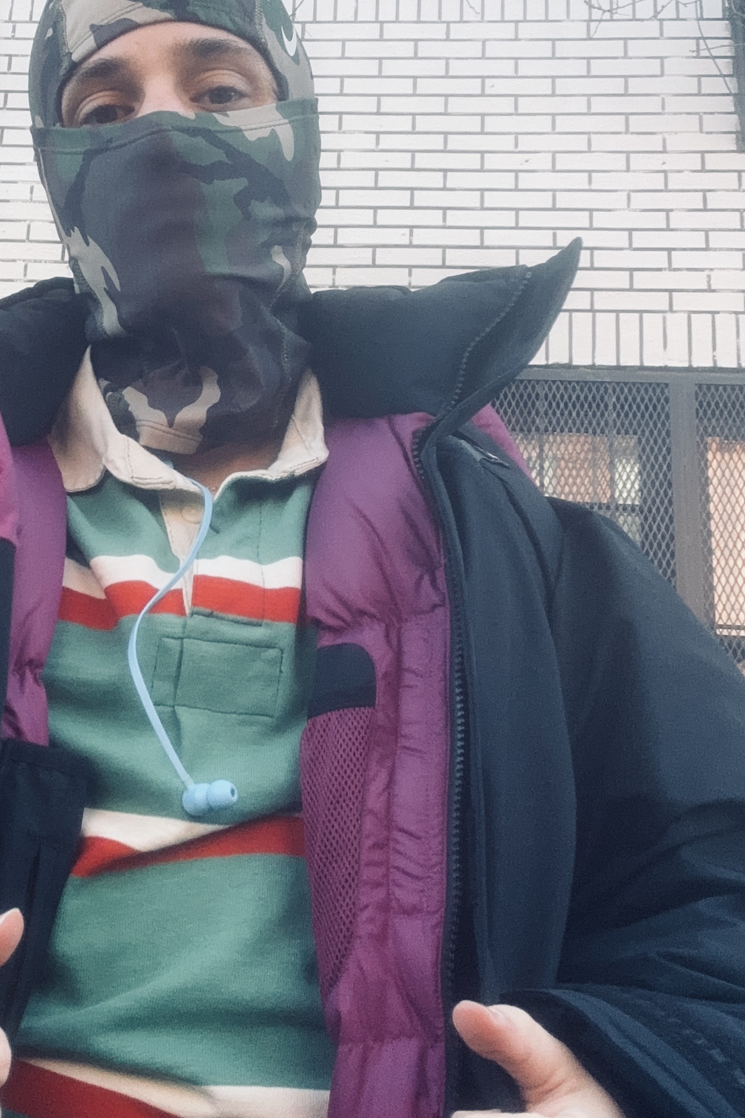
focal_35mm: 46
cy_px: 487
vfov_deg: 42.7
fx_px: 1428
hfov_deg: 28.7
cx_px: 161
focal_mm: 2.69
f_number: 1.9
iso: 50
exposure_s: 1/121
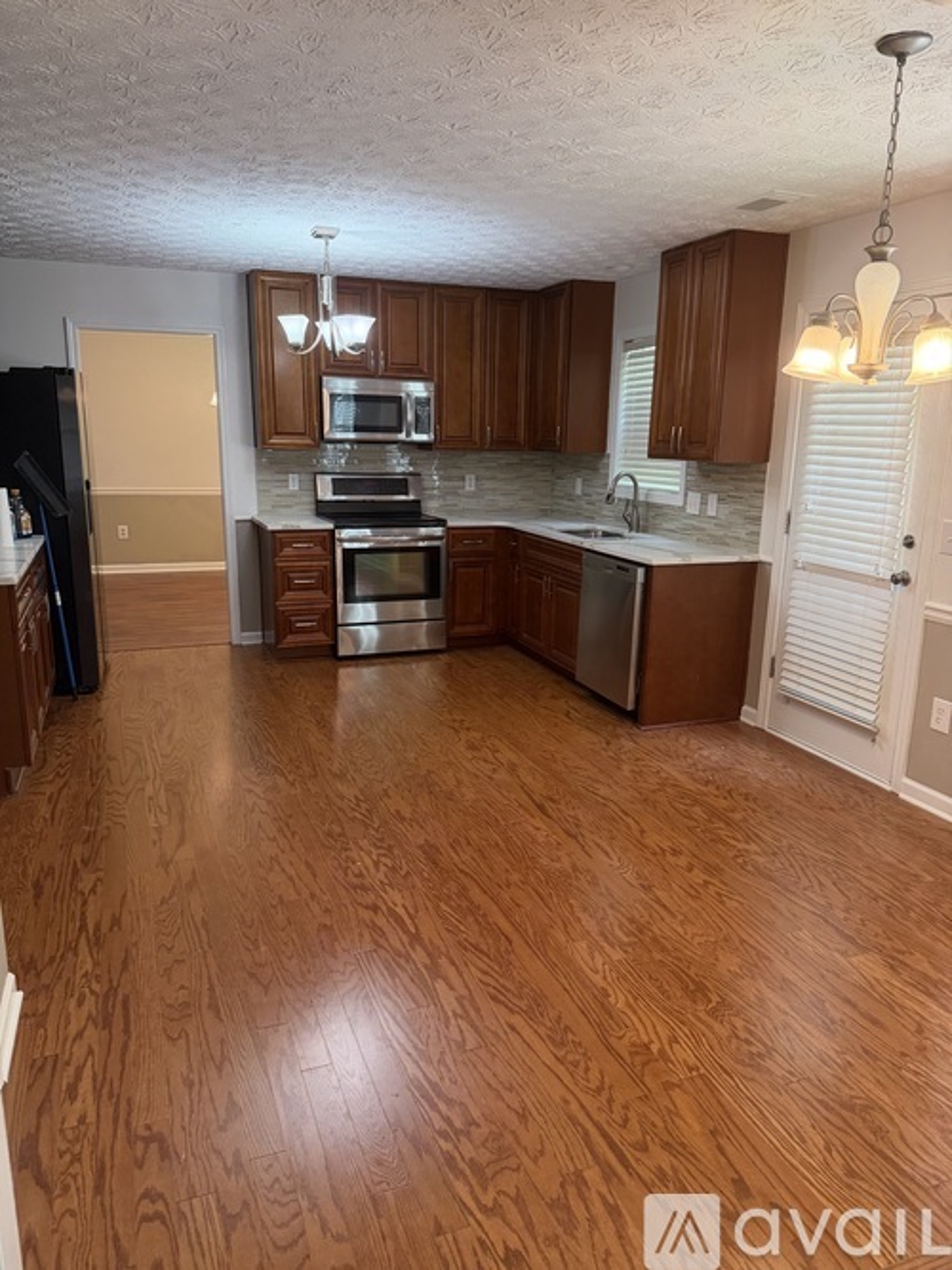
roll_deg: -1.2
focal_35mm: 24
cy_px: 635
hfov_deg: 56.8
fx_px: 880
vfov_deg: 71.6
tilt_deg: -12.9
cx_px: 476
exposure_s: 1/120
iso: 320
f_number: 1.78
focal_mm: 6.76
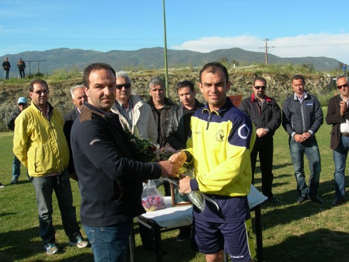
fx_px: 413
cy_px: 131
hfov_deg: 45.8
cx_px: 174
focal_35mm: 41
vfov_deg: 35.1
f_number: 4.9
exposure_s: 1/362
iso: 50
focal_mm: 8.5
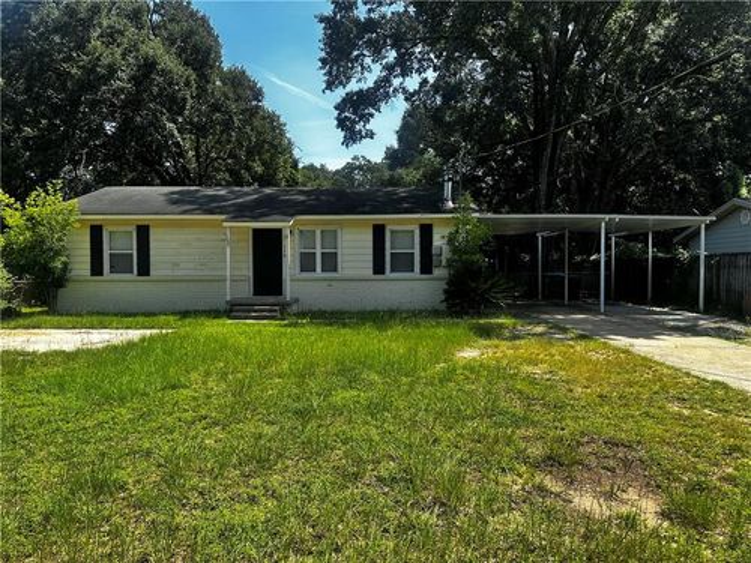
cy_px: 282
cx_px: 376
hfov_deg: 71.6
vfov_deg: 56.8
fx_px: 521
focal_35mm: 24
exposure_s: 1/2353
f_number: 1.78
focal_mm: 6.86
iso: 80
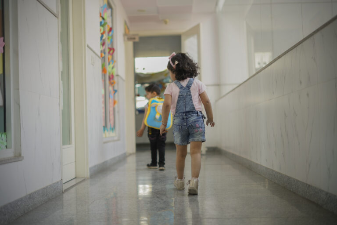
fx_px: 468
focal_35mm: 50
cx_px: 168
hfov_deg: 39.6
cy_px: 112
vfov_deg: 27.0
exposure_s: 1/160
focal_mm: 50
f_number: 1.8
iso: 125
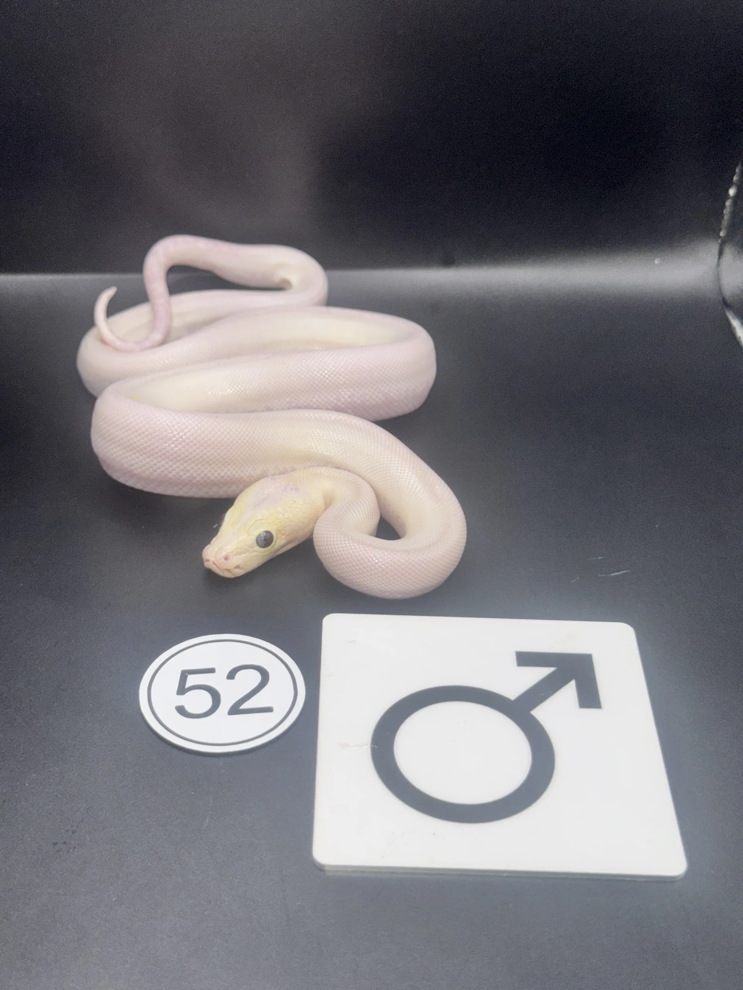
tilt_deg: -37.6
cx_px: 372
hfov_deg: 30.3
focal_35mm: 48
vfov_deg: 39.7
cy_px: 495
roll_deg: -4.5
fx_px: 1374
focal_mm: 6.76
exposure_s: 1/331
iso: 50
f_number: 1.78
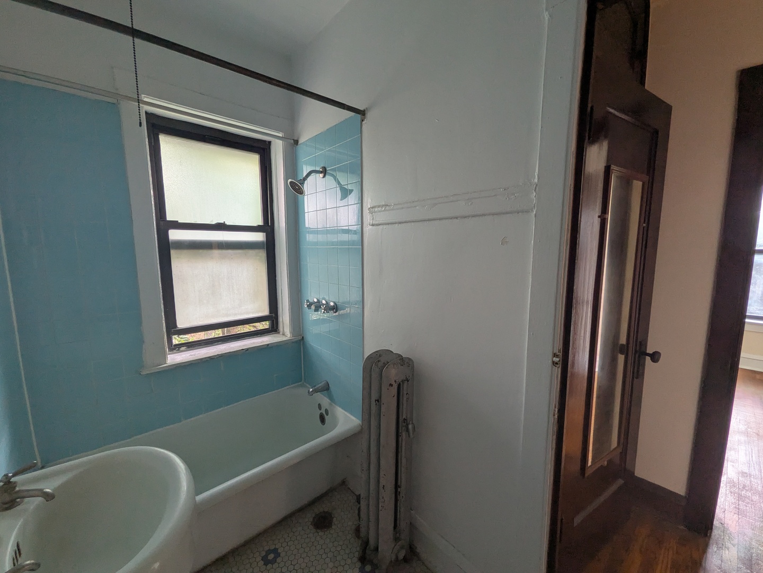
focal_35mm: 14
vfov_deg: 85.7
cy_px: 286
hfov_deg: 102.1
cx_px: 382
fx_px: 309
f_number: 2.2
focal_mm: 1.85
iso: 85
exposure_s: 1/69.9
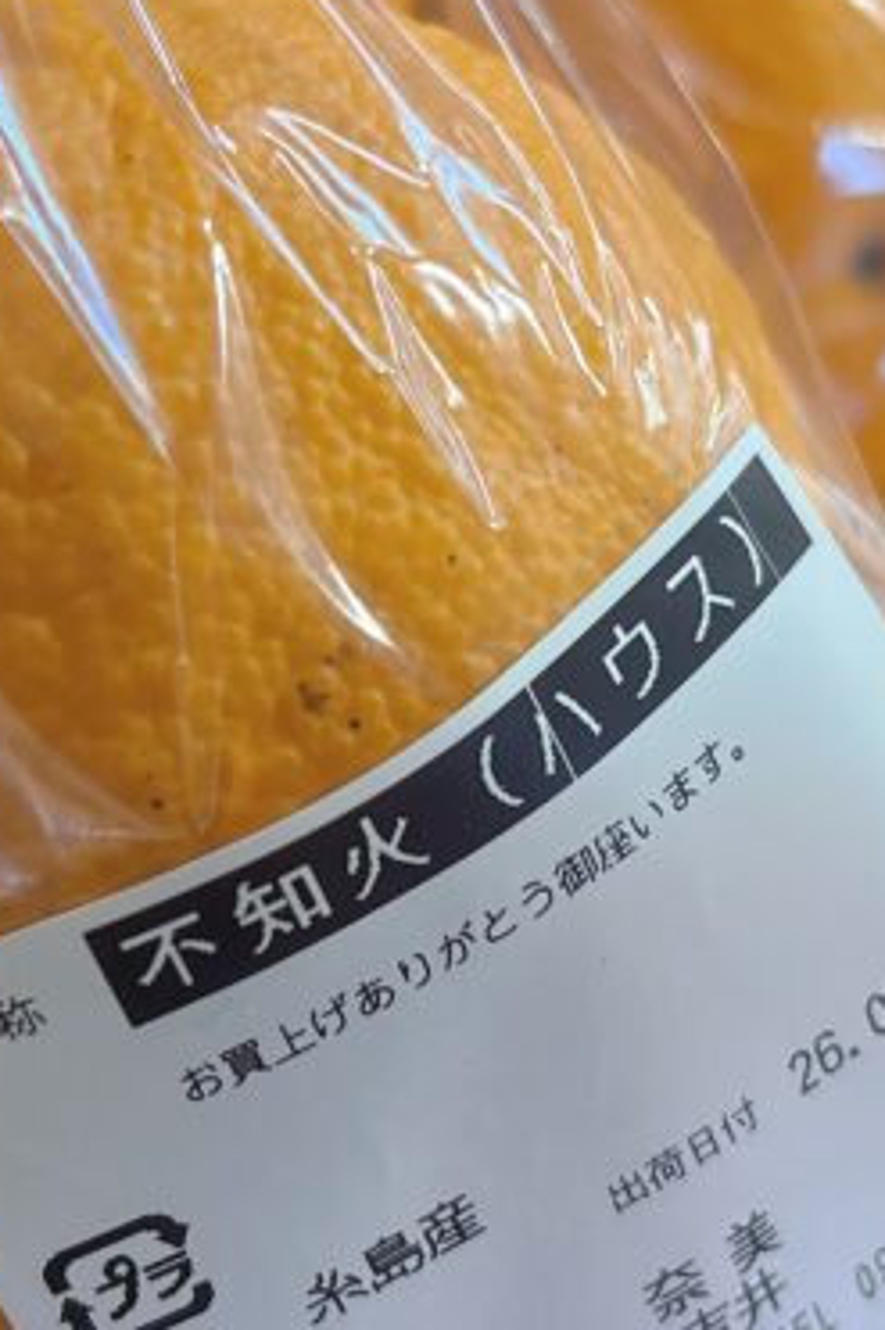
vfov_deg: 28.8
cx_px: 348
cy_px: 613
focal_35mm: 70
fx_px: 2583
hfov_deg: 19.4
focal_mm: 5.96
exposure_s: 1/60
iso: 125
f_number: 1.6
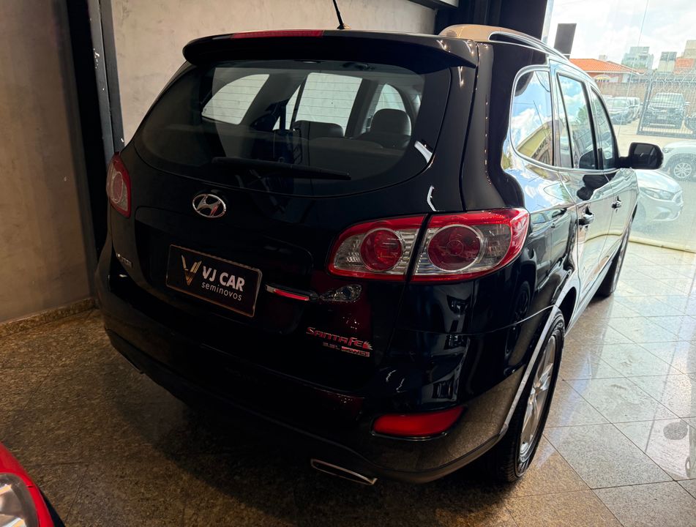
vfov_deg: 57.1
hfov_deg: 71.4
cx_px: 348
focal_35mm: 24
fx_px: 484
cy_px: 264
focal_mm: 6.76
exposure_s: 1/135
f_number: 1.78
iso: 200
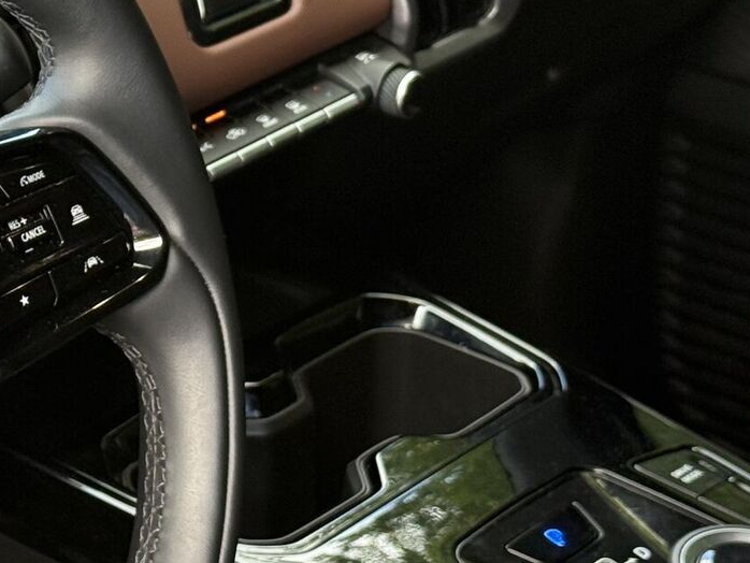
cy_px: 358
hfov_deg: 14.5
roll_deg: +0.0
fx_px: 2861
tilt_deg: -26.4
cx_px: -102
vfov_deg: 11.2
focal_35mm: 132
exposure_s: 1/101
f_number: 1.78
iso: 125
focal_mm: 6.76
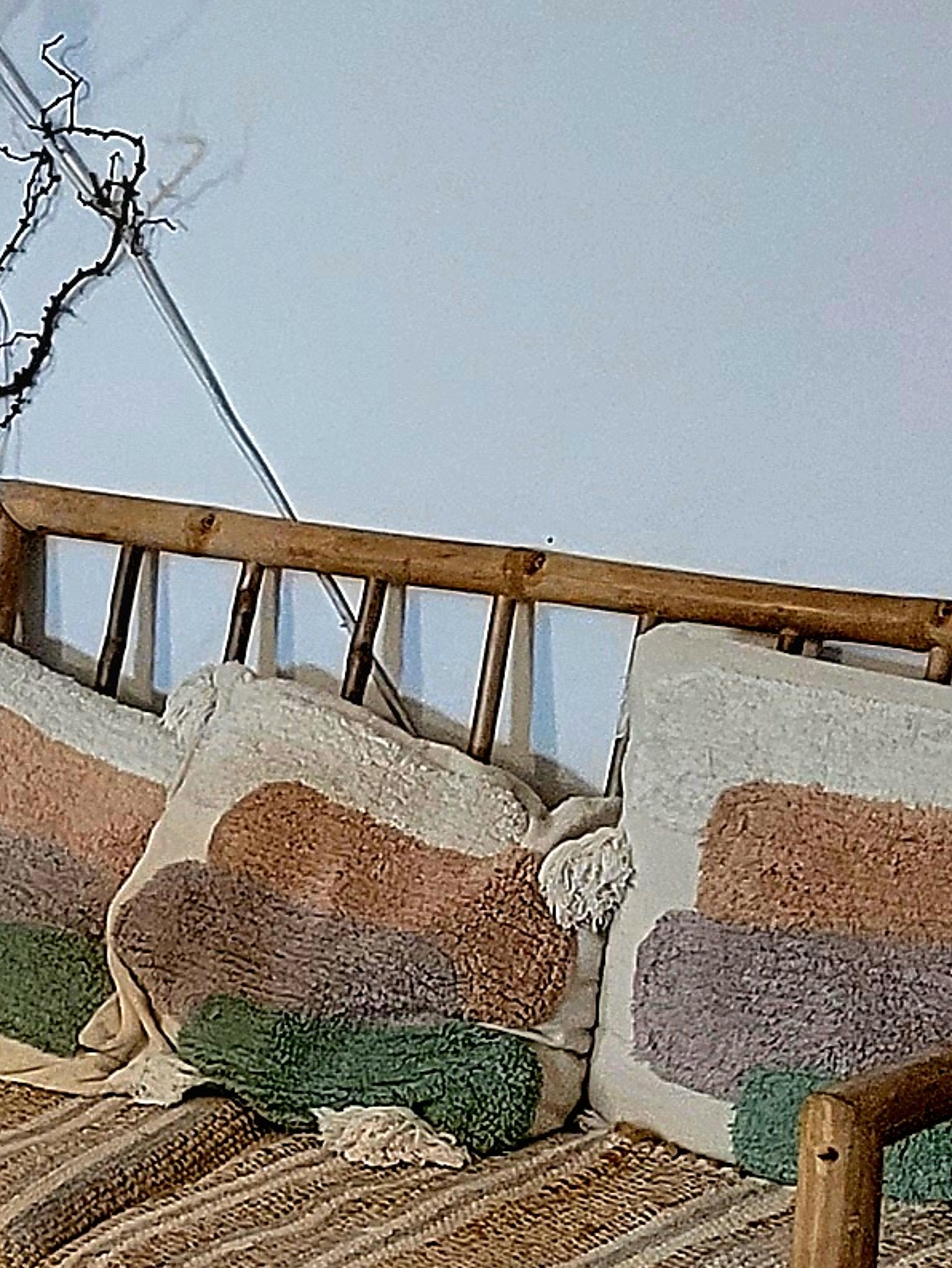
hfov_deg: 10.4
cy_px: 1096
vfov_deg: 14.8
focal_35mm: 132
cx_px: -902
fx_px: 4838
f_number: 1.8
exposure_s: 1/25
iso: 640
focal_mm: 5.4
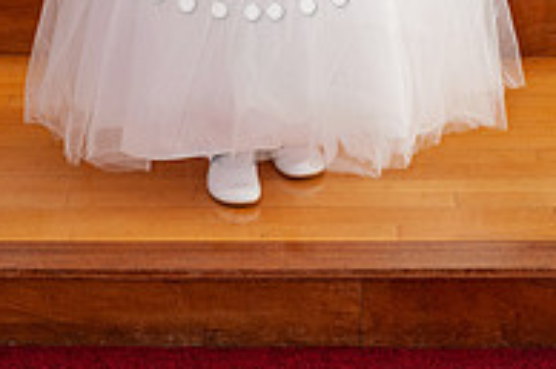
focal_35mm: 162
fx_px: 2500
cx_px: 254
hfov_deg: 12.7
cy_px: -252
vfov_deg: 8.2
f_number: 10
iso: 1250
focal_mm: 70
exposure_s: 1/250
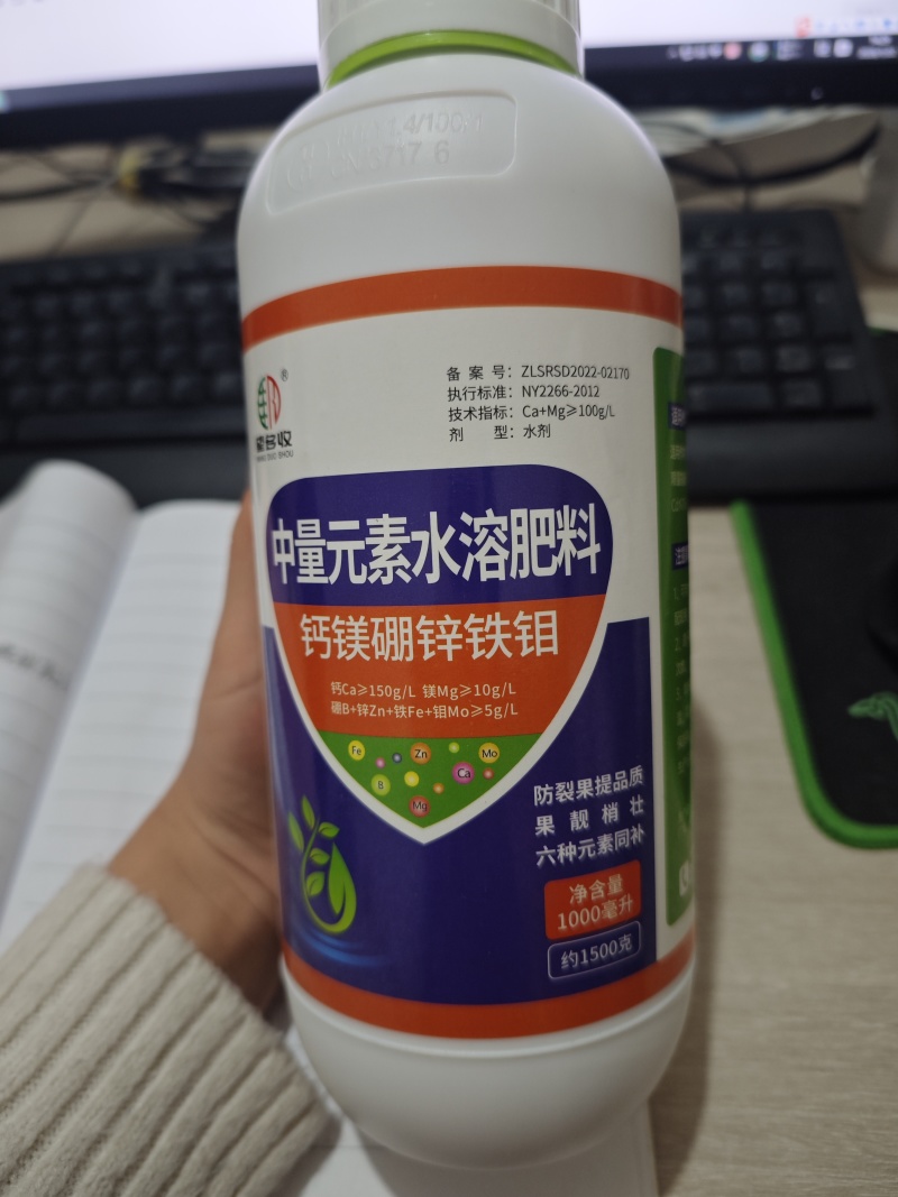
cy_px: 598
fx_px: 796
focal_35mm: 23
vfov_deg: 73.9
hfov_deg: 58.9
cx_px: 449
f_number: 1.6
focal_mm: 6.55
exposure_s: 1/50
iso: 200
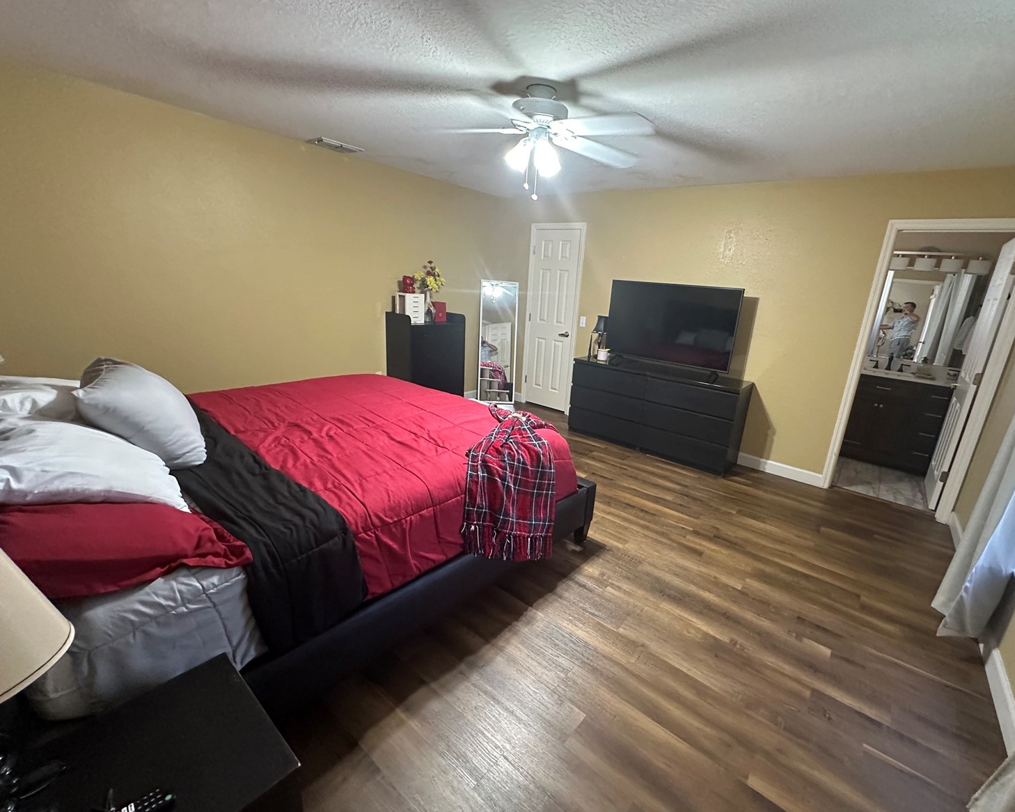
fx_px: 451
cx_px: 549
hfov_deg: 96.6
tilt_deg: -13.4
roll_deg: -4.7
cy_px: 408
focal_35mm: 15
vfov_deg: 84.0
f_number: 2.2
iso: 500
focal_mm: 2.22
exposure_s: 1/60
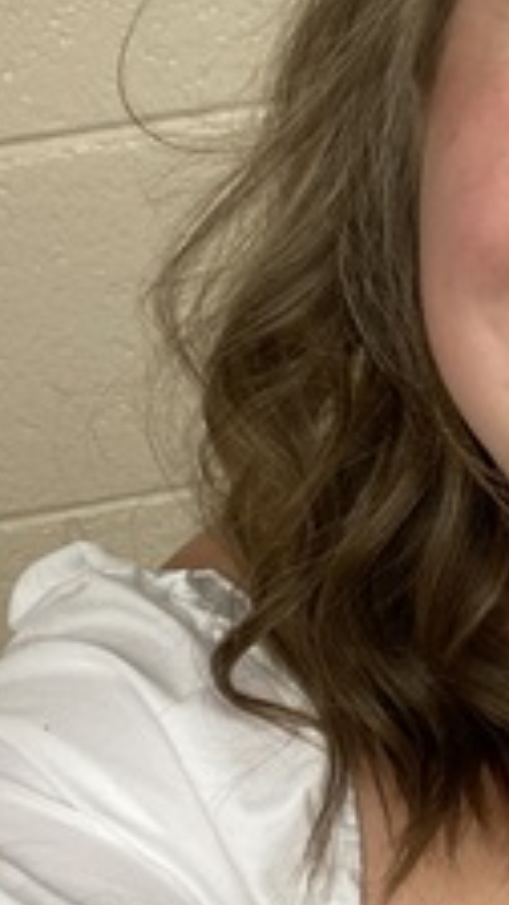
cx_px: 701
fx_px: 1752
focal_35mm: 73
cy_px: 489
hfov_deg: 15.6
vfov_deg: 29.0
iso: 125
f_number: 2.2
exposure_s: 1/60
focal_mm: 2.71
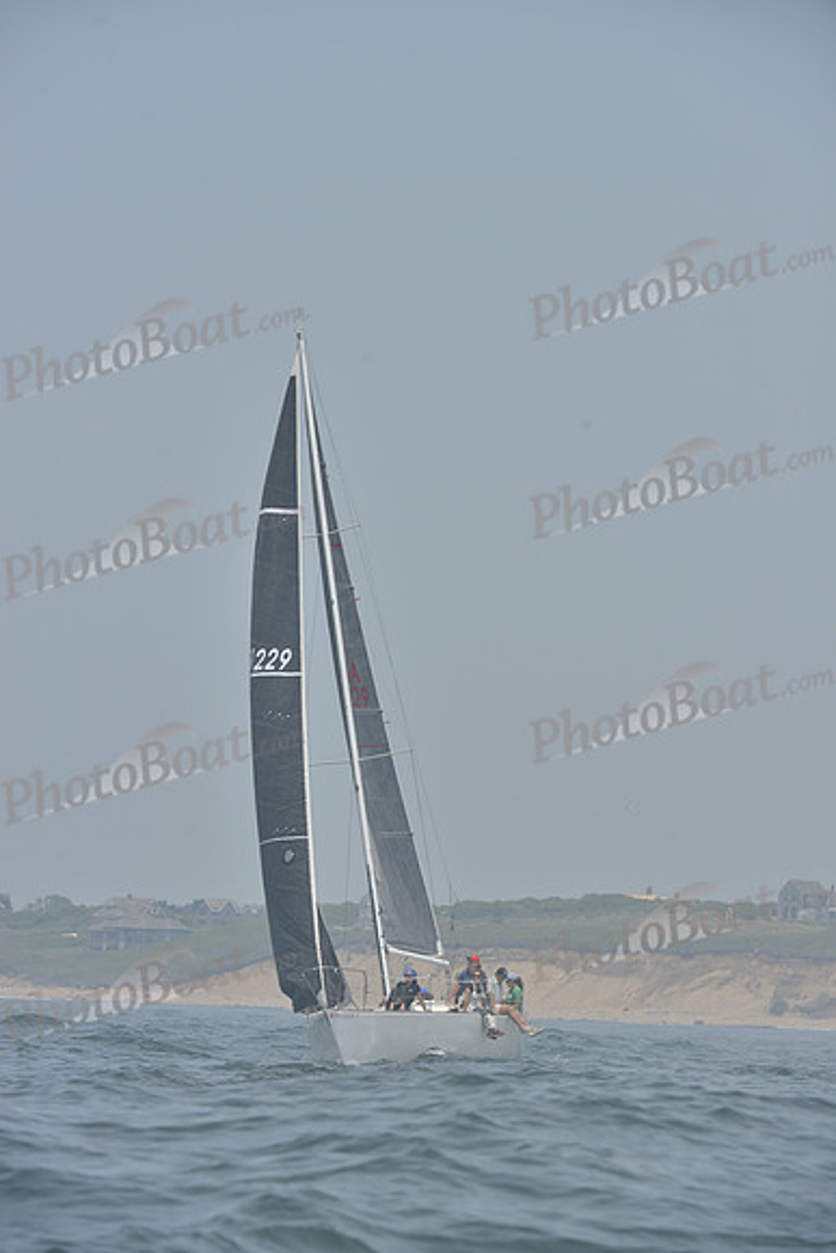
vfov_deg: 10.3
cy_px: 626
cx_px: 418
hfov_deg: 6.9
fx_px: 6962
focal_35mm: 200
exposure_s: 1/1000
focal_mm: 200
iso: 280
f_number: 8
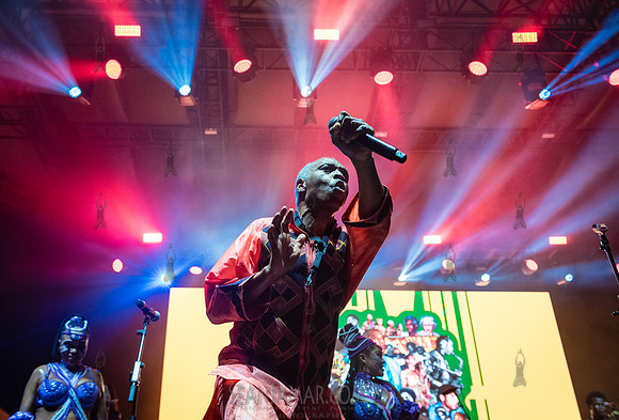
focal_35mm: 33
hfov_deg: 56.5
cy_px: 204
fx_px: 574
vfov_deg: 40.1
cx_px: 278
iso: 4000
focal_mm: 29
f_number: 4
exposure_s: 1/500
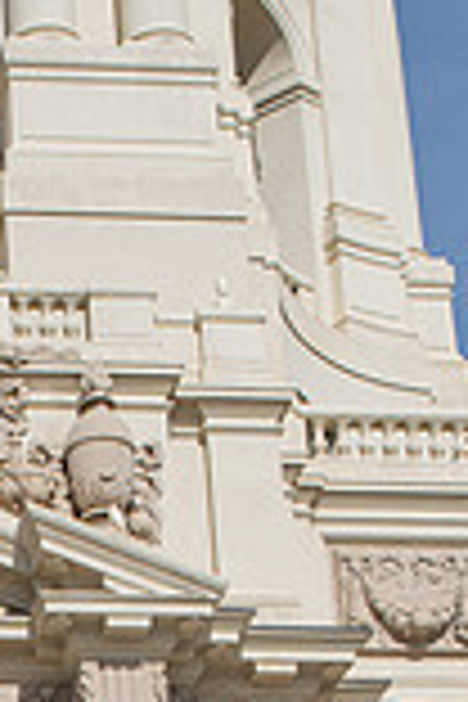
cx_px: -267
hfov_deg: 10.8
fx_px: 2359
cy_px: 999
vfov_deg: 15.8
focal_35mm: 121
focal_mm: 28
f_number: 7.1
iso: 100
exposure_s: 1/640
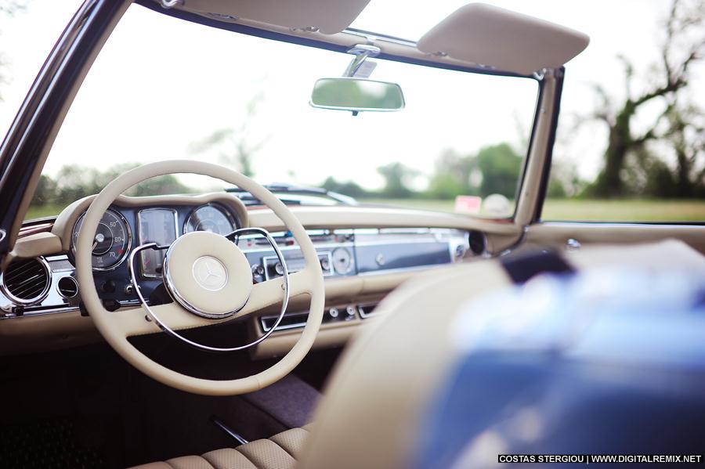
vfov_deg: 37.8
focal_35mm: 35
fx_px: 685
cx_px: 352
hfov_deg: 54.5
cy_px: 234
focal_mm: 35
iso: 100
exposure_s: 1/800
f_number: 1.4
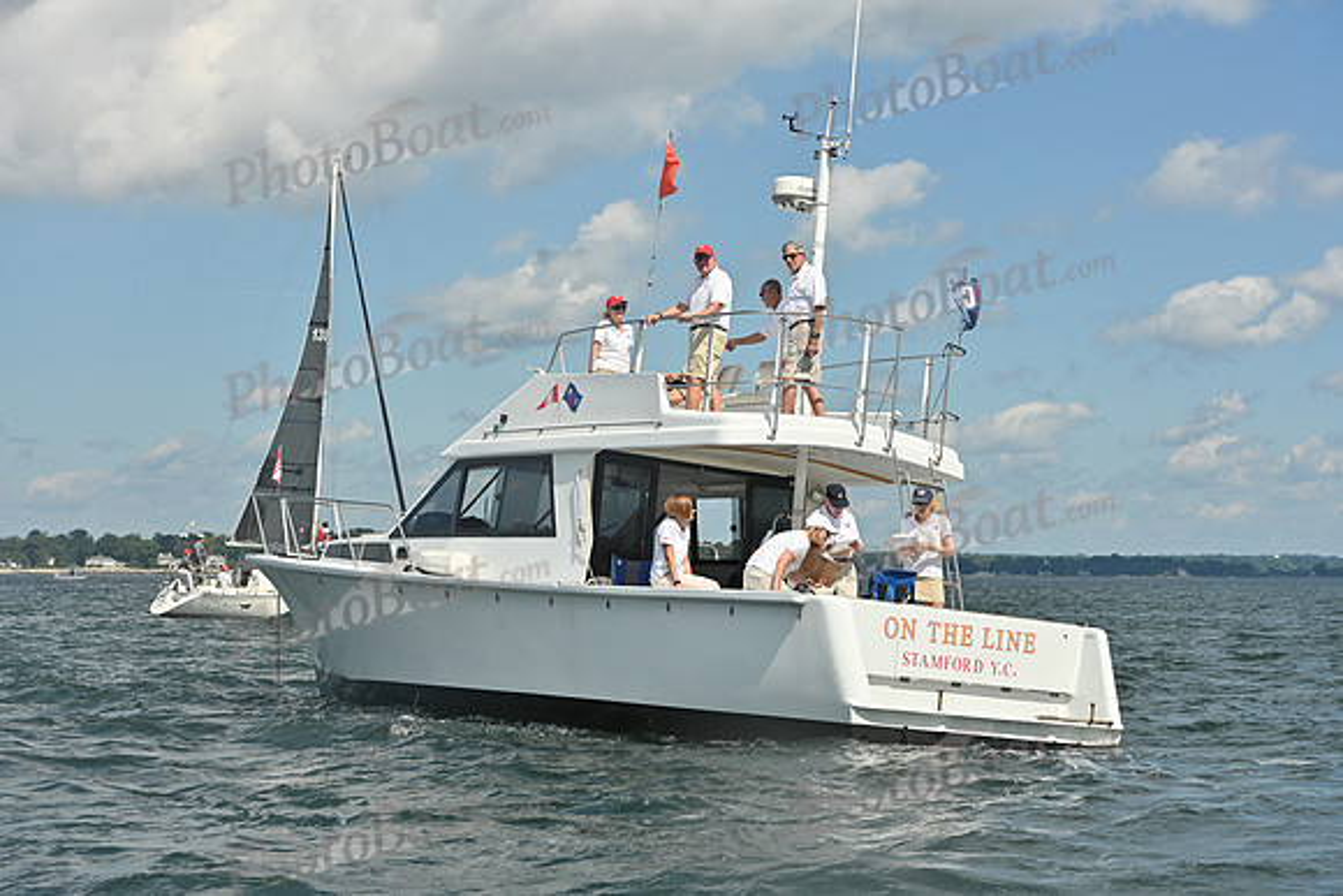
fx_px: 2612
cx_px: 672
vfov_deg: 19.5
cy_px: 448
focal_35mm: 70
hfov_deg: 28.8
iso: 250
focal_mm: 70
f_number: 8
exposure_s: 1/1600
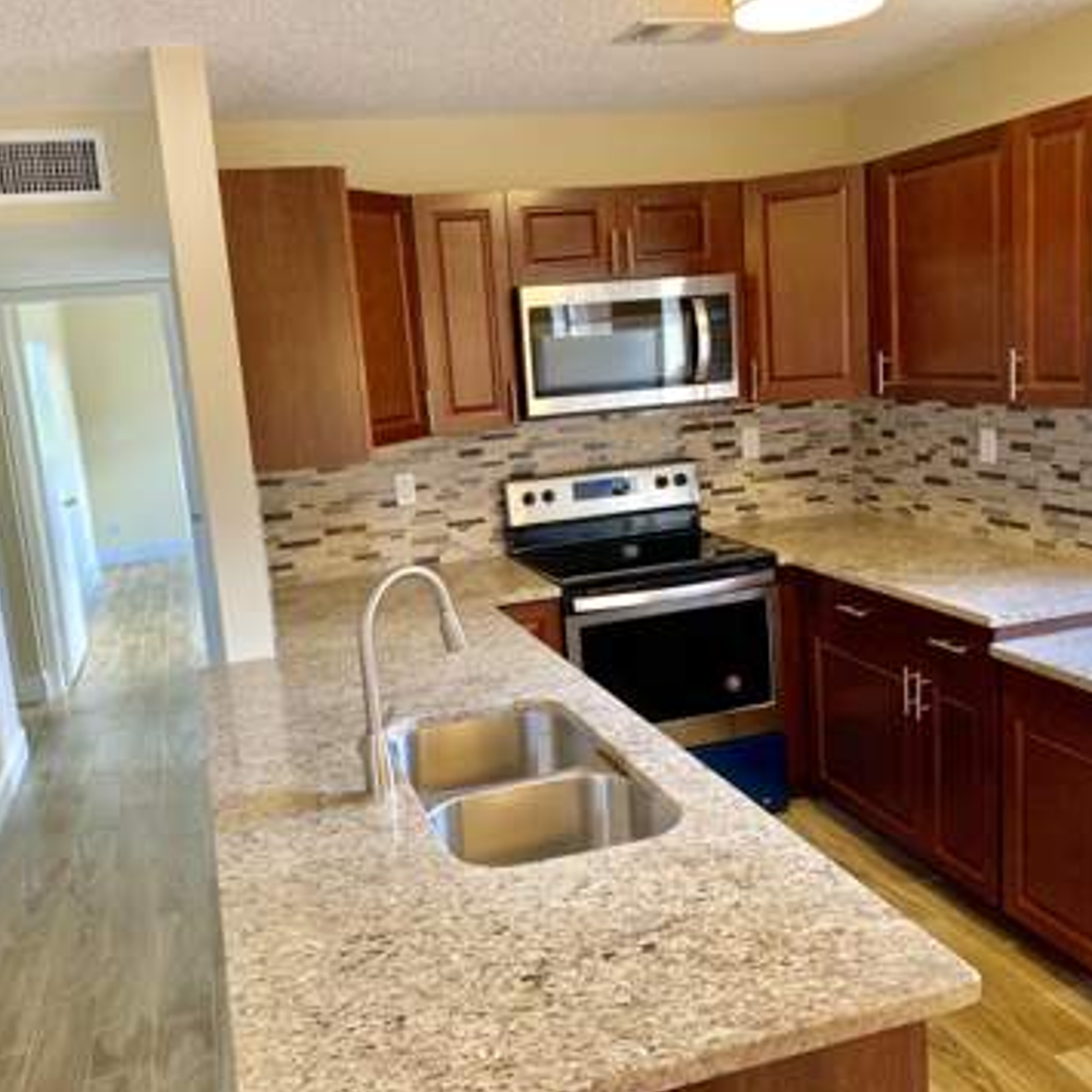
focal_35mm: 31
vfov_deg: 52.5
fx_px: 1106
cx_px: 514
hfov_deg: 52.5
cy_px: 549
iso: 125
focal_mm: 4.25
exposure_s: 1/60
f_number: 1.8
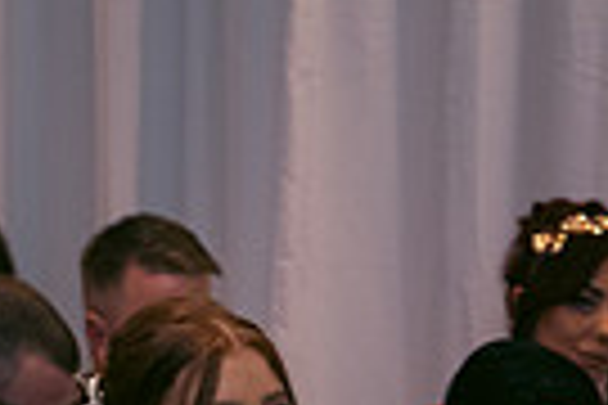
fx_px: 4492
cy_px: 817
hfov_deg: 7.7
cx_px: 297
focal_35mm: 266
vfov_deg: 5.1
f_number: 3.5
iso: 800
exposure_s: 1/160
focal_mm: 62
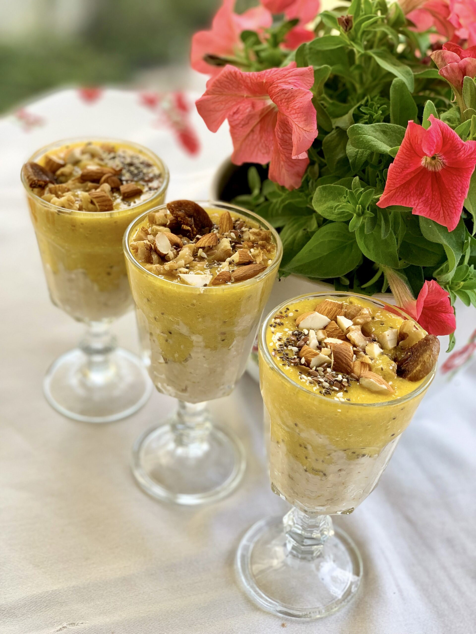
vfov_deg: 36.8
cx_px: 238
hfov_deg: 28.0
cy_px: 317
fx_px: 953
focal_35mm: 52
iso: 16
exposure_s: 1/310
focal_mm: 6
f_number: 2.4
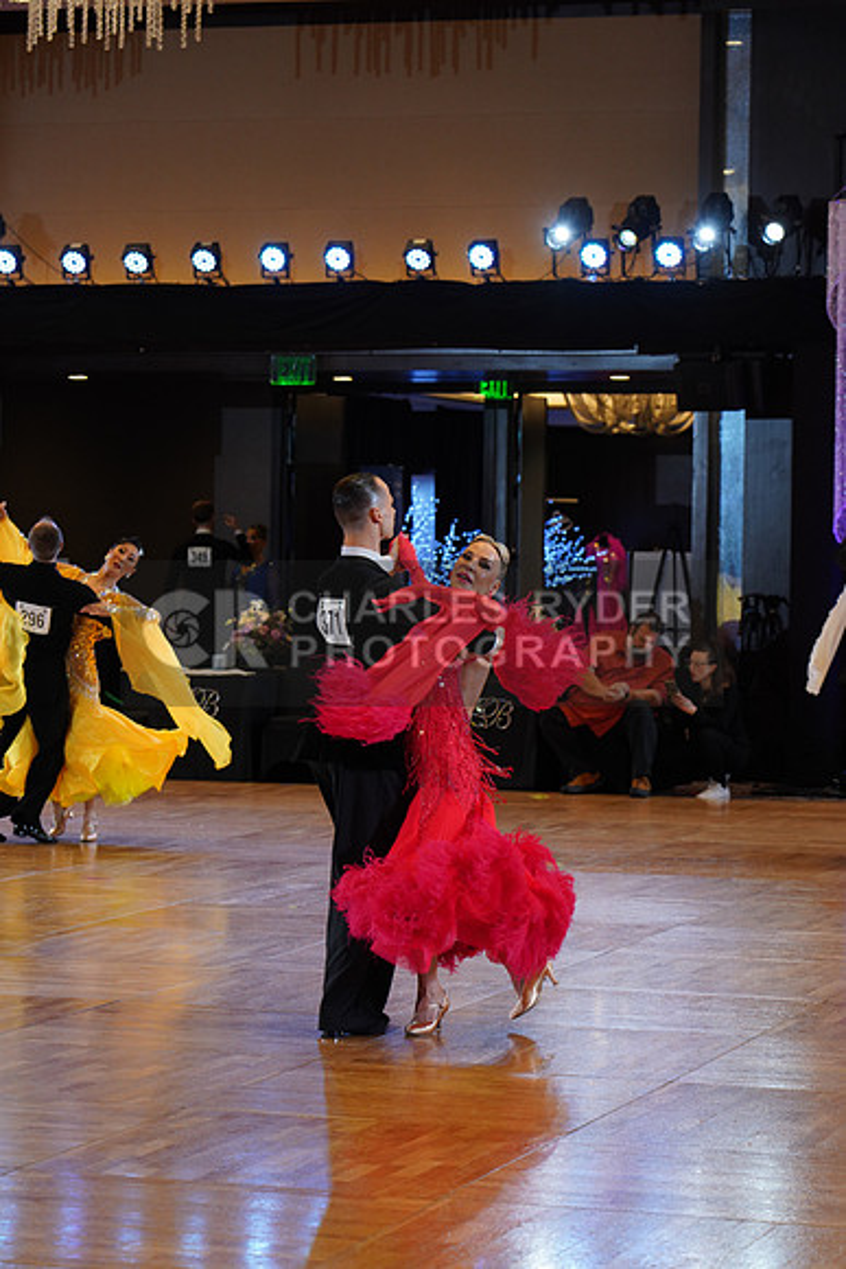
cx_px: 423
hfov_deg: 13.0
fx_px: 3699
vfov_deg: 19.5
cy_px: 634
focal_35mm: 105
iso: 1250
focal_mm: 105
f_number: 5
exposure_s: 1/200
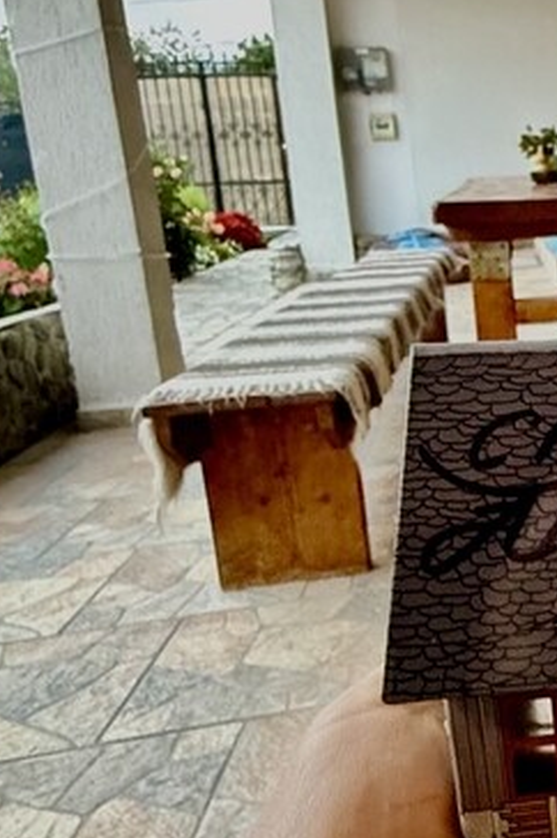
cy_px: 336
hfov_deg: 26.2
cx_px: 776
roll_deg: +1.8
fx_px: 953
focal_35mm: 41
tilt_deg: -10.3
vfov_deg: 47.2
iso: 1000
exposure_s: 1/33
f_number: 2.2
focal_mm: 2.22
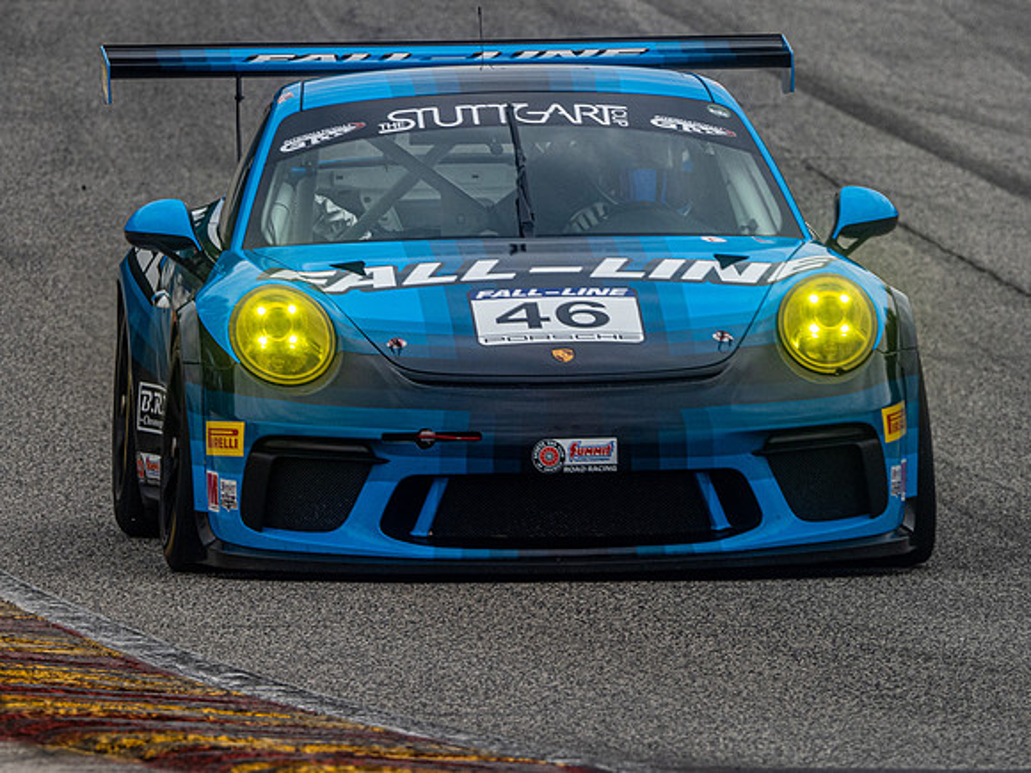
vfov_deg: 1.6
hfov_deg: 2.1
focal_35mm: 945
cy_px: 339
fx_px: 28148
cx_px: 452
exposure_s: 1/400
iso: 400
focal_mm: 420
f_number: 9
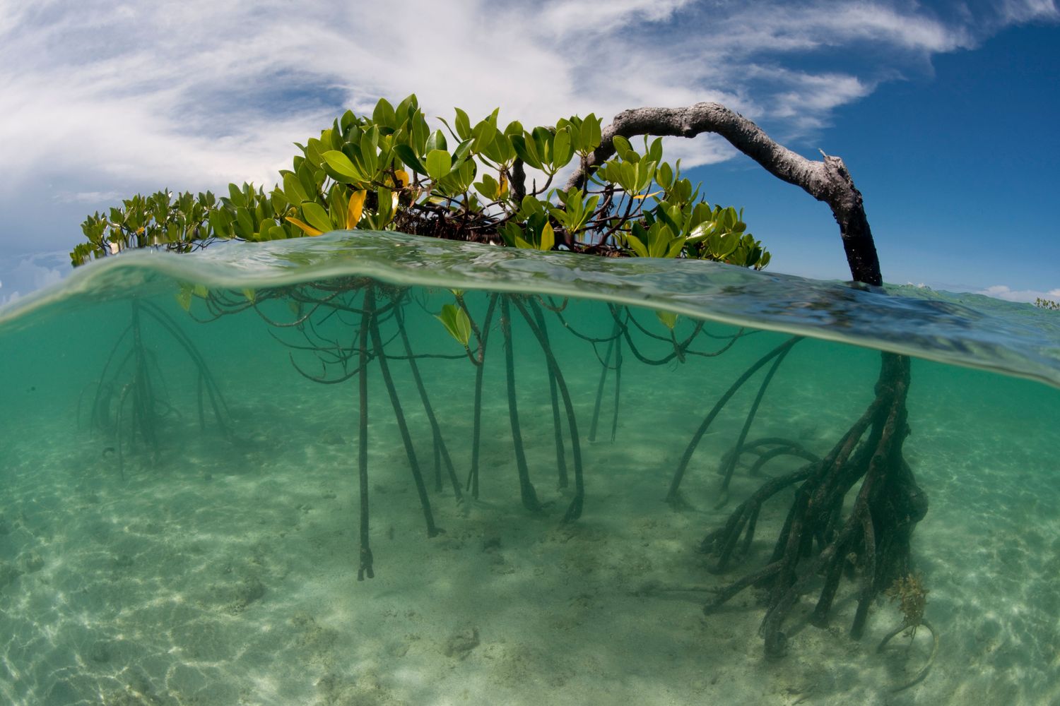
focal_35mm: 16
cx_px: 530
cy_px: 353
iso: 100
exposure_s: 1/160
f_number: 16
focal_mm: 16
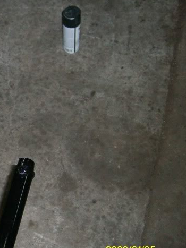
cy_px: 129
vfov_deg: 32.2
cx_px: -14
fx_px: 430
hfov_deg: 23.1
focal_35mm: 60
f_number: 2.8
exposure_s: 1/40
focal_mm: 5.8
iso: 200
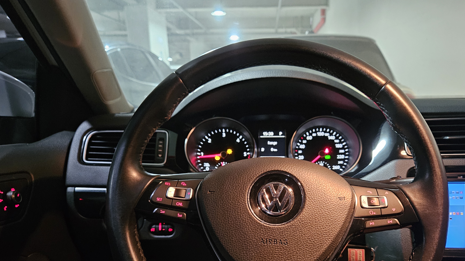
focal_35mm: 29
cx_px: 262
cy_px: 200
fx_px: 358
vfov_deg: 39.0
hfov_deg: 65.8
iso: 1000
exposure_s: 1/24
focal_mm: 5.4
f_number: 1.8
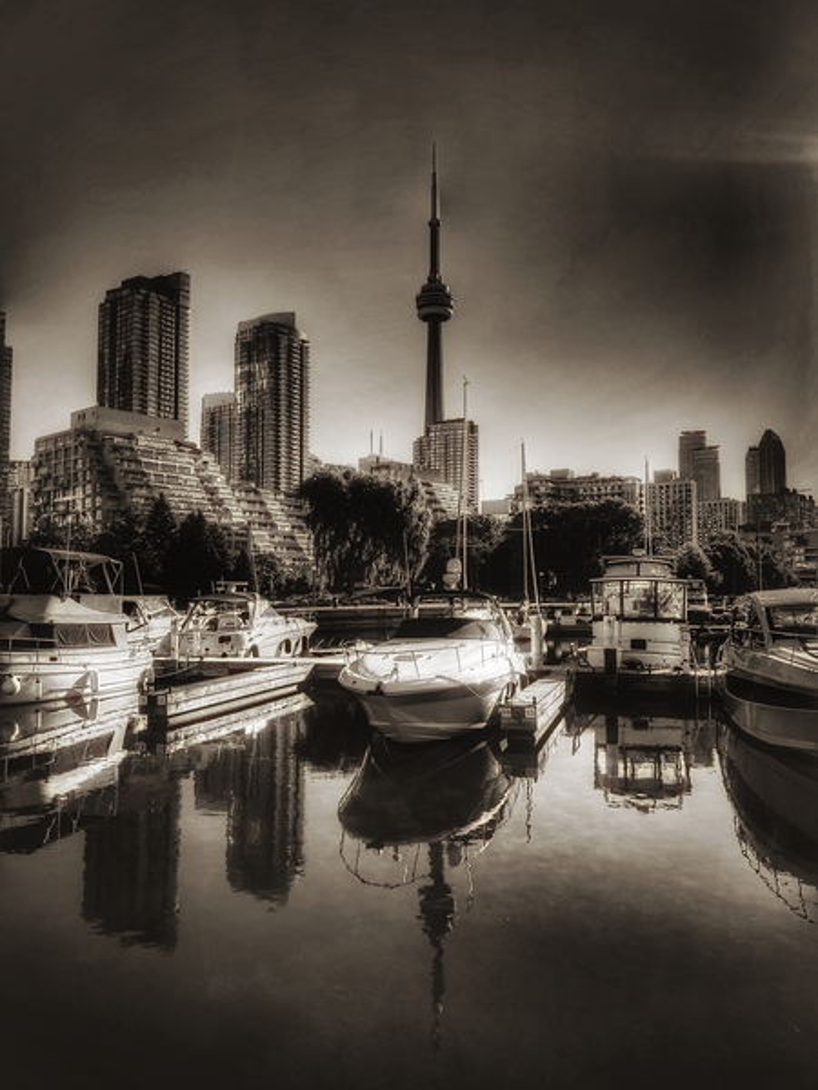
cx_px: 409
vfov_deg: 67.3
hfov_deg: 53.1
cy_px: 545
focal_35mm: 26
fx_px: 819
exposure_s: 1/3300
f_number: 1.8
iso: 32
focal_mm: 4.25
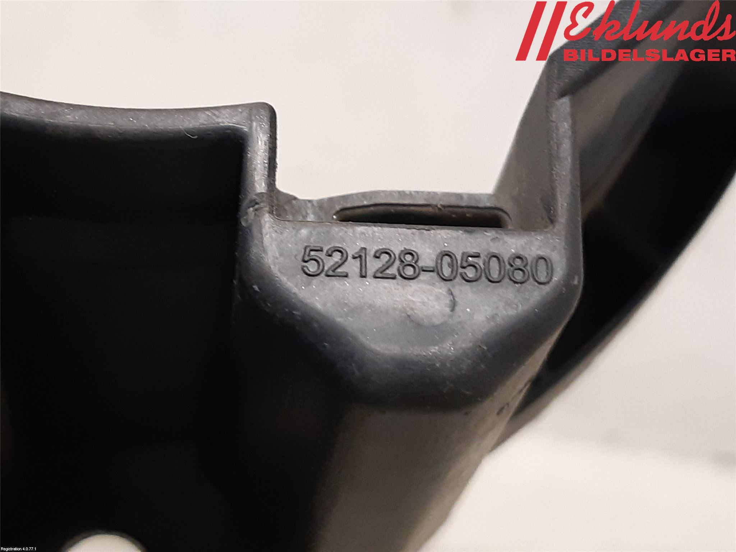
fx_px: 553
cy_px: 276
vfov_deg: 53.1
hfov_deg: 67.3
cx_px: 368
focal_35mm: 26
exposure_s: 1/33
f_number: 1.7
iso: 250
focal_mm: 3.93
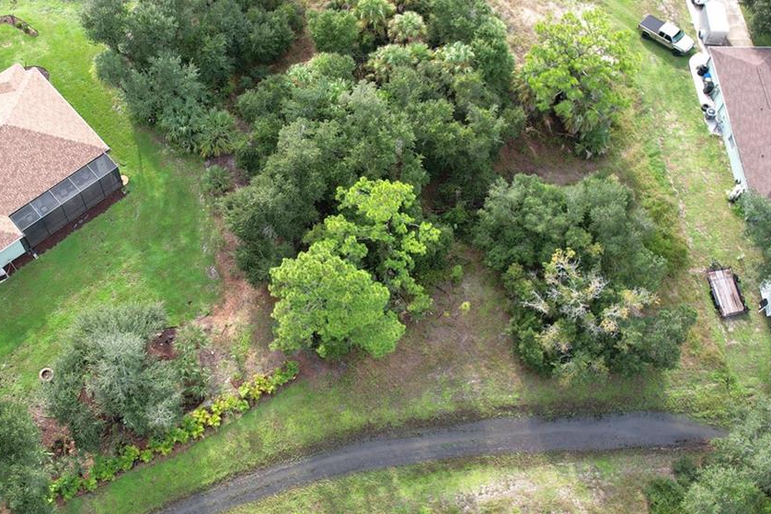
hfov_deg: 46.0
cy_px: 270
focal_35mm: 42
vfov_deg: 31.9
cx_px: 288
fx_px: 899
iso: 100
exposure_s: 1/320
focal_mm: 8.38
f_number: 2.8
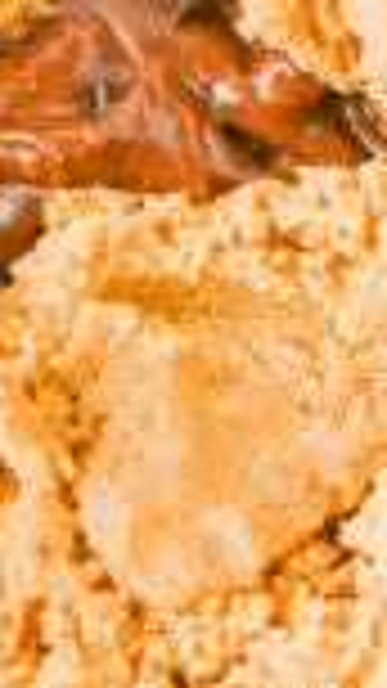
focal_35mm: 351
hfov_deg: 3.5
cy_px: 72
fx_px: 6407
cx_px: 416
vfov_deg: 6.1
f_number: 4.5
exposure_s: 1/125
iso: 560
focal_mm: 50
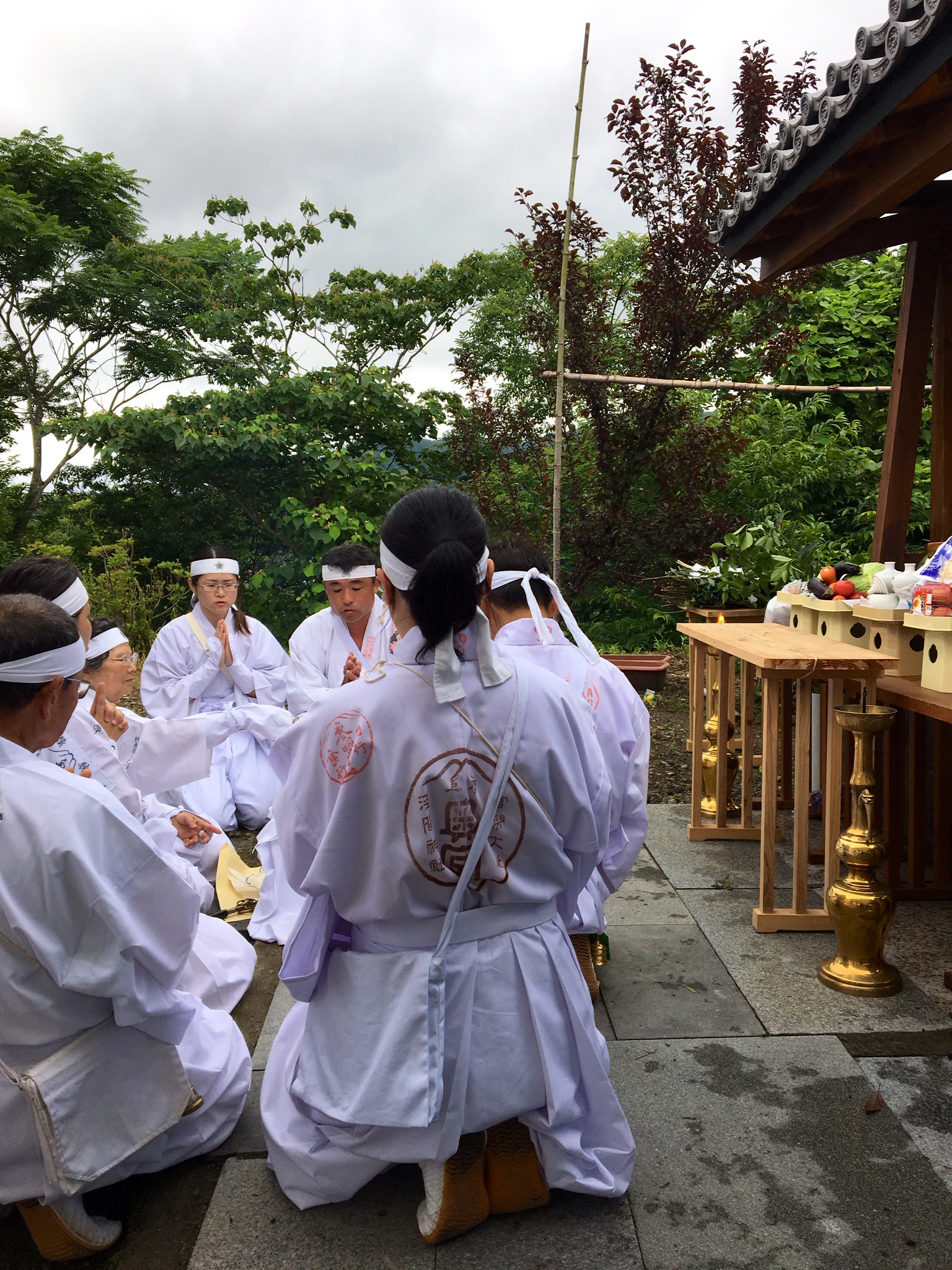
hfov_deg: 48.2
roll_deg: +1.5
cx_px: 476
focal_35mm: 29
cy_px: 635
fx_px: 1063
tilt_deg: -5.3
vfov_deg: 61.7
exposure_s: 1/333
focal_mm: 4.15
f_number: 2.2
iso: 25
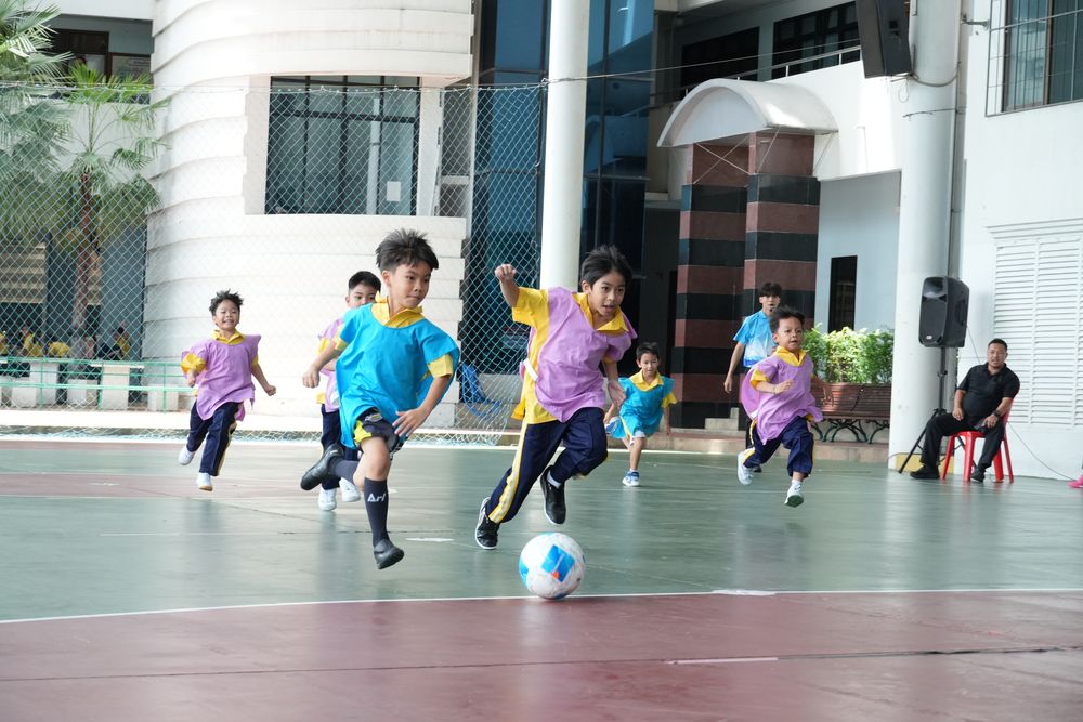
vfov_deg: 17.2
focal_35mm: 80
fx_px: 2392
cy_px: 361
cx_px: 542
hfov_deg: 25.5
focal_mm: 53
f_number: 5.6
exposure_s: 1/500
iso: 1250
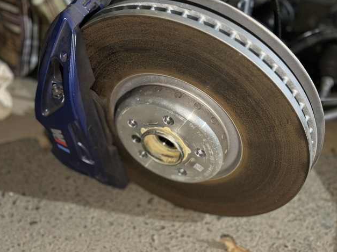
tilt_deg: -42.1
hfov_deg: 38.9
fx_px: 477
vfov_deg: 29.6
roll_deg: +1.2
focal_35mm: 49
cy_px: 124
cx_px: 167
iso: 800
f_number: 1.78
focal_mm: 6.86
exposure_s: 1/25
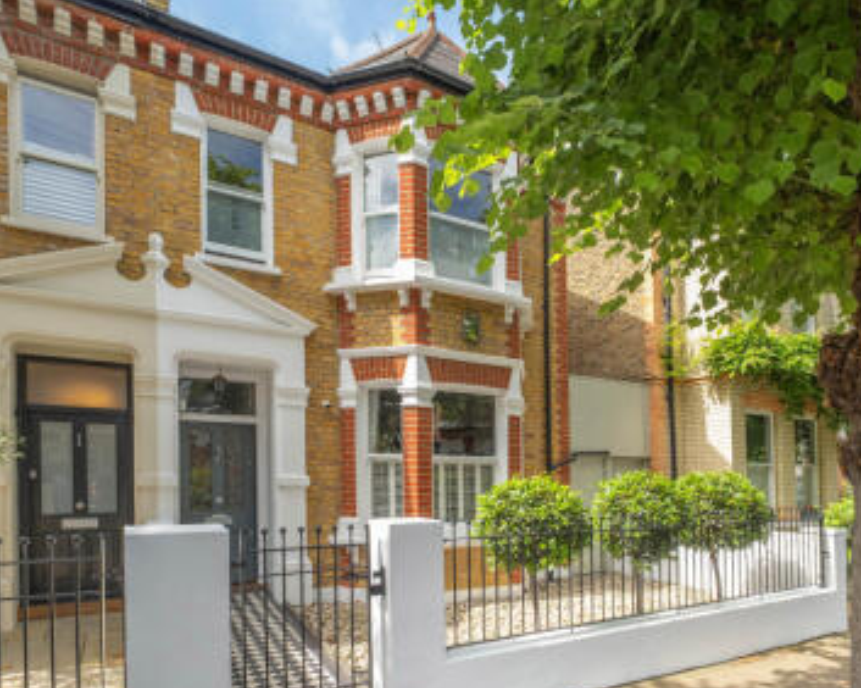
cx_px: 441
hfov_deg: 83.3
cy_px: 384
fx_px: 484
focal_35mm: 19
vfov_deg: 70.6
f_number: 5.6
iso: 400
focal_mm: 10
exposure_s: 1/320
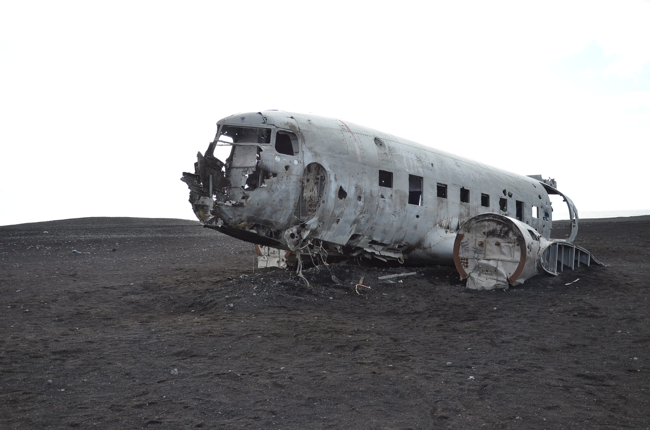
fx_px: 649
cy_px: 215
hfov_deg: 53.2
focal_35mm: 36
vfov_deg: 36.7
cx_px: 325
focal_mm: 24
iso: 400
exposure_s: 1/1250
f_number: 4.5
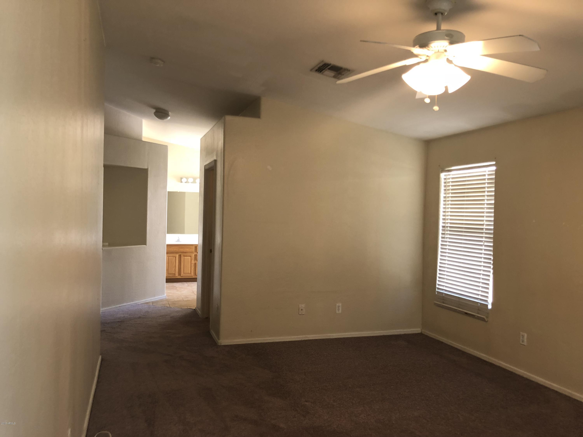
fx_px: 472
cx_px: 292
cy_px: 218
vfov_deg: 49.7
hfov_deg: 63.4
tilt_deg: -0.3
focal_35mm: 28
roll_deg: -1.4
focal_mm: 3.99
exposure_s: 1/15
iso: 40
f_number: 1.8
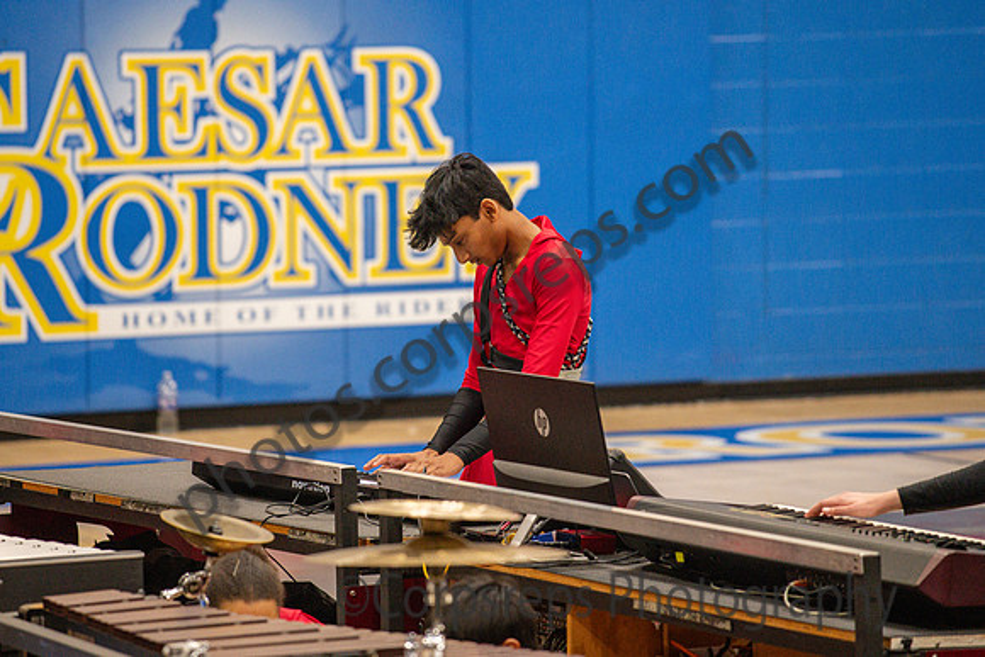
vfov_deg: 5.5
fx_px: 6810
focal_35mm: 249
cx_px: 450
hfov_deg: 8.3
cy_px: 301
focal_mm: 200
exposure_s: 1/500
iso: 6400
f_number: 4
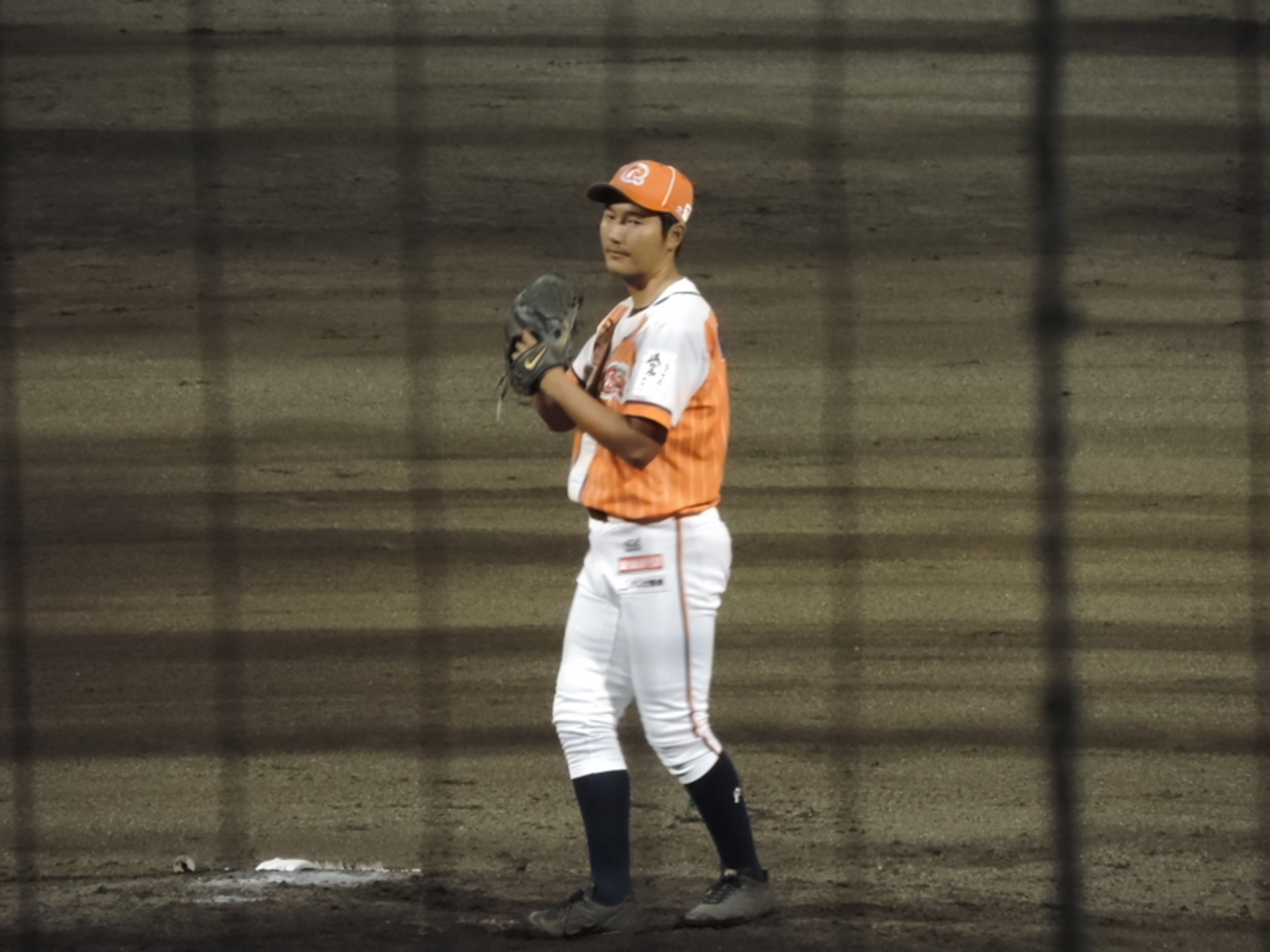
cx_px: 635
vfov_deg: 2.5
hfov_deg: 3.3
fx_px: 22013
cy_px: 476
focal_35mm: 600
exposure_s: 1/80
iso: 800
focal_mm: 107
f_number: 4.9
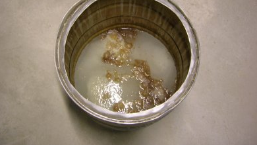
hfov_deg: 52.8
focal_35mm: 38
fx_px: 259
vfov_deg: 31.0
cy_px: 53
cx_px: 128
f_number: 2.9
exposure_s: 1/3.9
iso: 59
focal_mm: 5.7
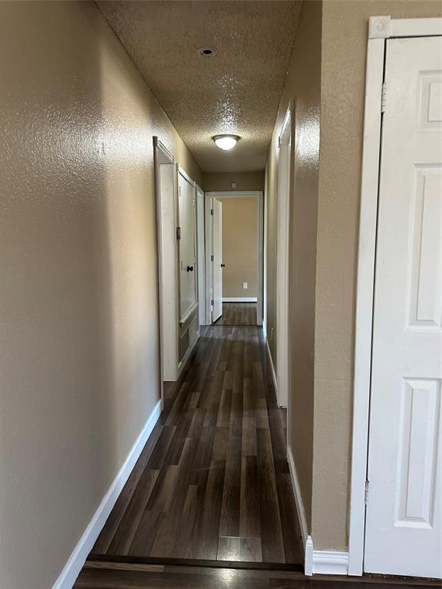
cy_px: 294
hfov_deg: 56.8
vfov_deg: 71.6
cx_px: 221
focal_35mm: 24
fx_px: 409
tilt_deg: -5.1
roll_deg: -0.2
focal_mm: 6.86
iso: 400
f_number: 1.78
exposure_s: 1/60
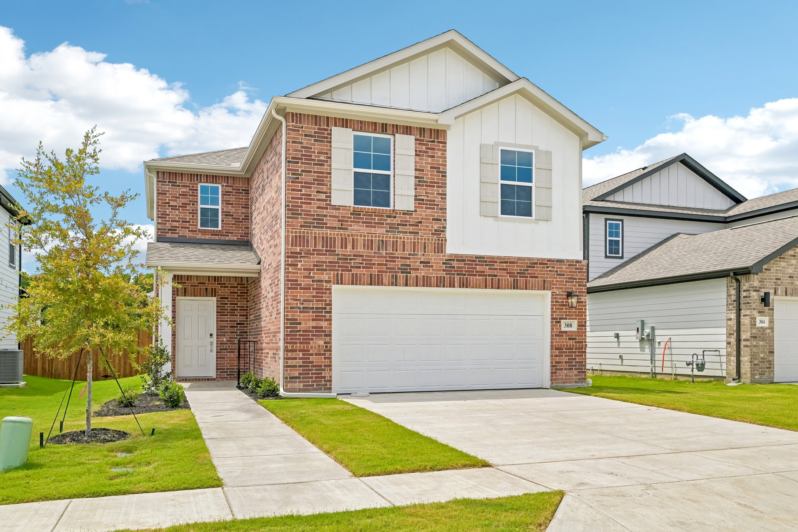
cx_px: 399
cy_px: 266
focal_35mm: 27
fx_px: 598
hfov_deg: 67.4
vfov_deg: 47.9
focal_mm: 27
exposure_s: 1/1600
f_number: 8
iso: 400
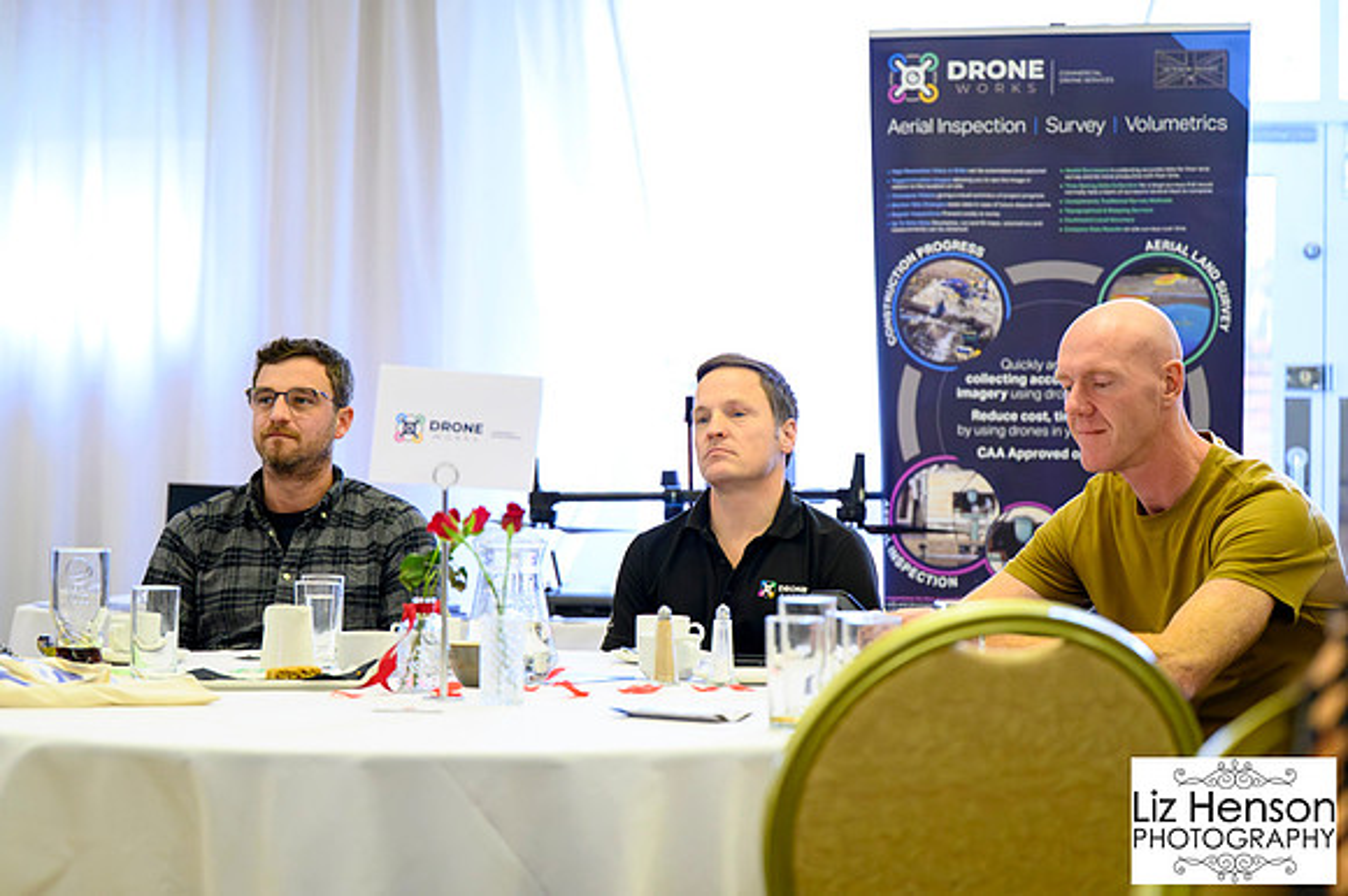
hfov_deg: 26.0
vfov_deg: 17.5
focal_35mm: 78
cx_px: 648
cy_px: 431
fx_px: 2919
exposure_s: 1/200
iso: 12800
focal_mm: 70
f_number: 2.8
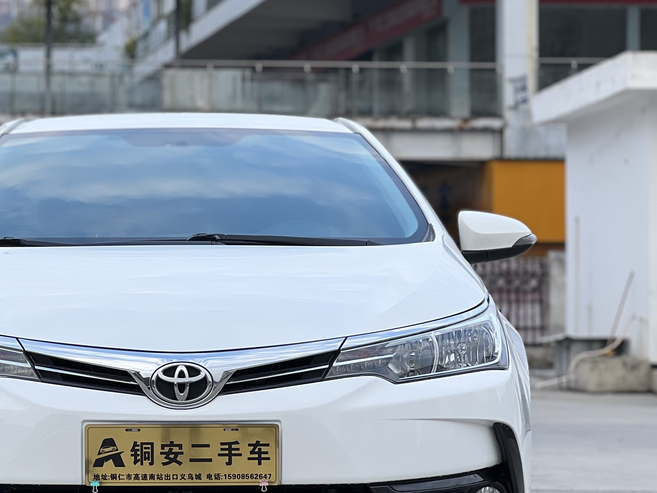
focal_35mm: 133
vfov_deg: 11.2
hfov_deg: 14.8
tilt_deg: +1.2
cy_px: 262
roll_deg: -0.2
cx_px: 178
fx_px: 2525
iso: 25
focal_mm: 9
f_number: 2.8
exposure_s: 1/121
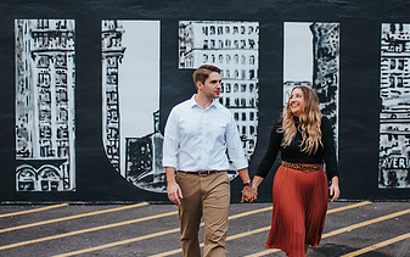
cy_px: 122
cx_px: 209
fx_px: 760
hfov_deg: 30.2
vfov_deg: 19.2
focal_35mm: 68
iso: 180
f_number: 1.8
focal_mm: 35
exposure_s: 1/500
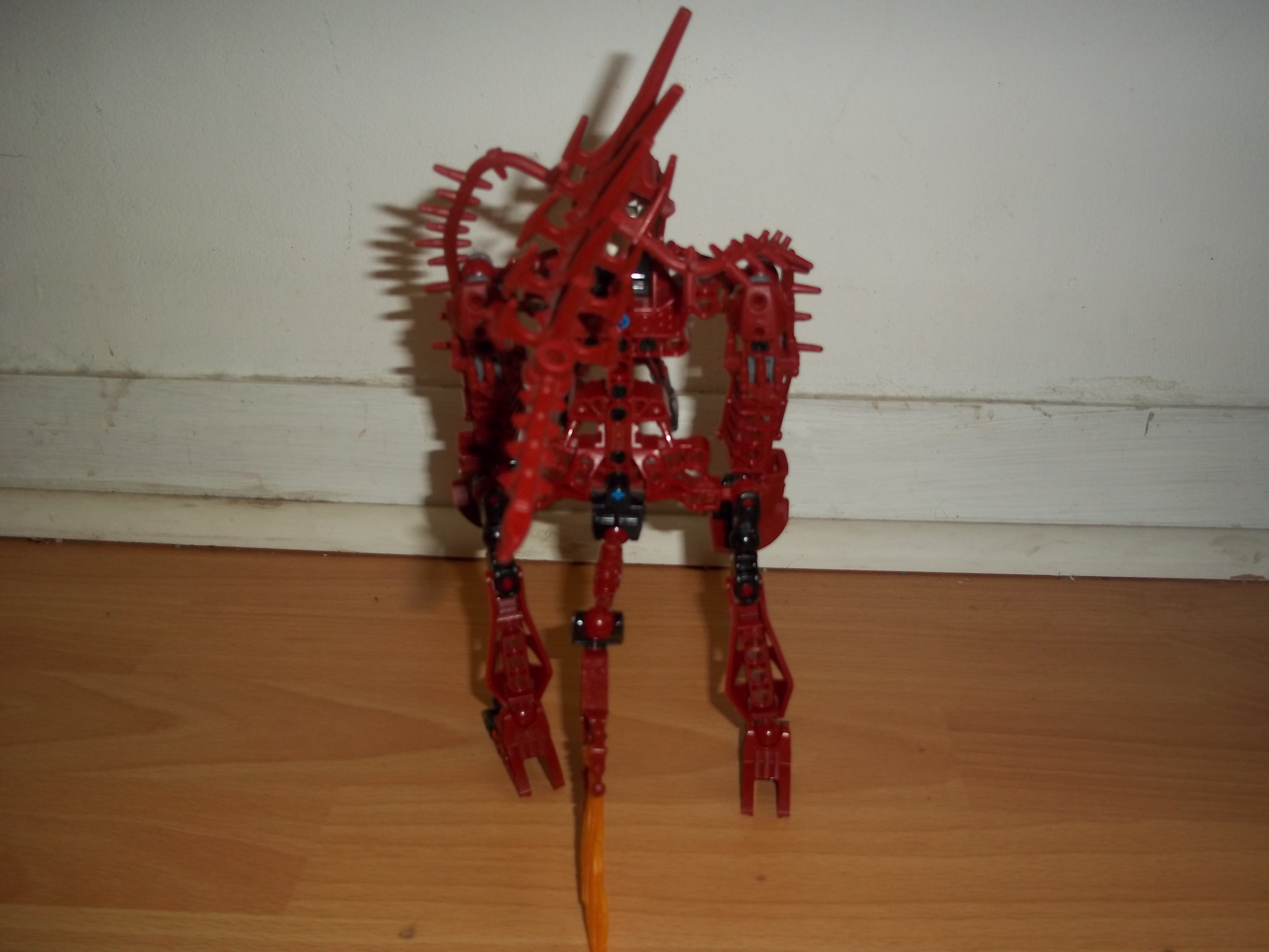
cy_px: 476
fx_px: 1320
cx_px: 634
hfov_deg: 51.4
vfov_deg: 39.7
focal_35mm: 36
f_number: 3.1
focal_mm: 6.5
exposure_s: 1/30
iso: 80
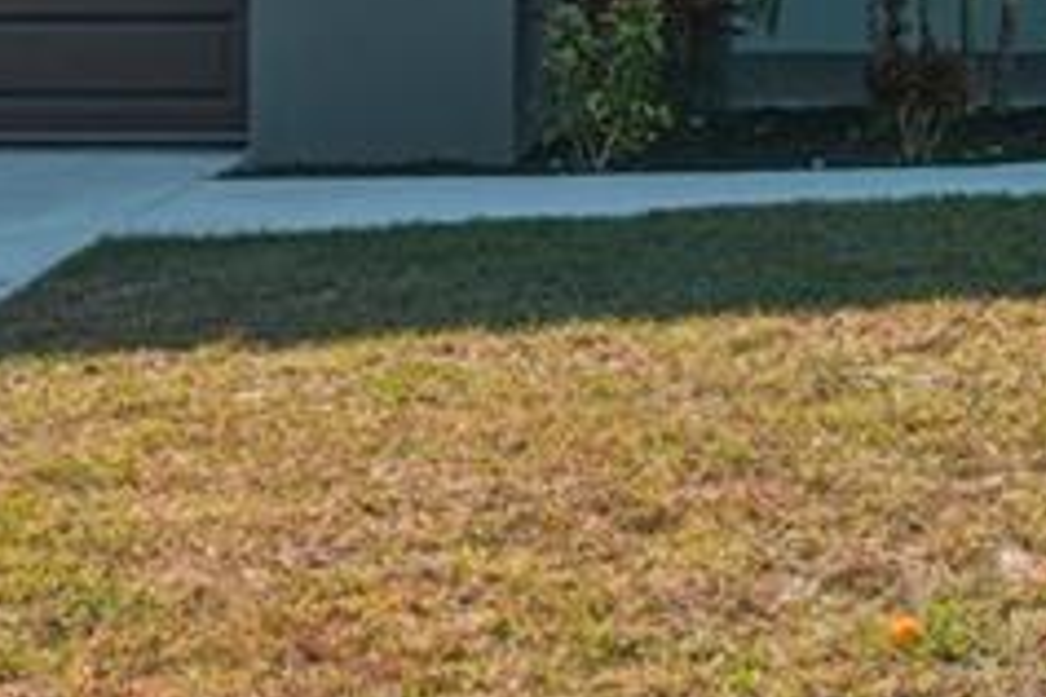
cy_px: -82
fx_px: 3138
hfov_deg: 18.8
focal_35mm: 108
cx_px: 825
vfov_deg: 12.5
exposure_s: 1/800
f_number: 9
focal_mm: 25
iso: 400
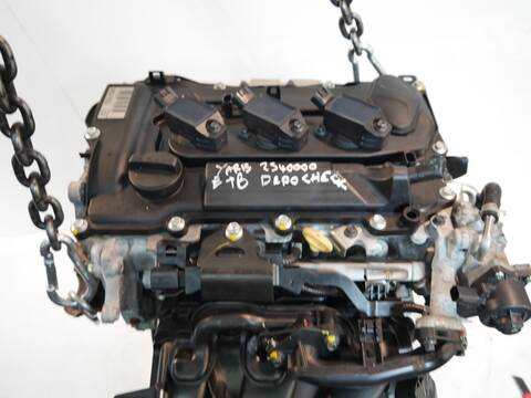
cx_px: 266
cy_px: 199
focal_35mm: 30
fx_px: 460
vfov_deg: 46.8
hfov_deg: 60.0
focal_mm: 15
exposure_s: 1/60
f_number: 3.5
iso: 500
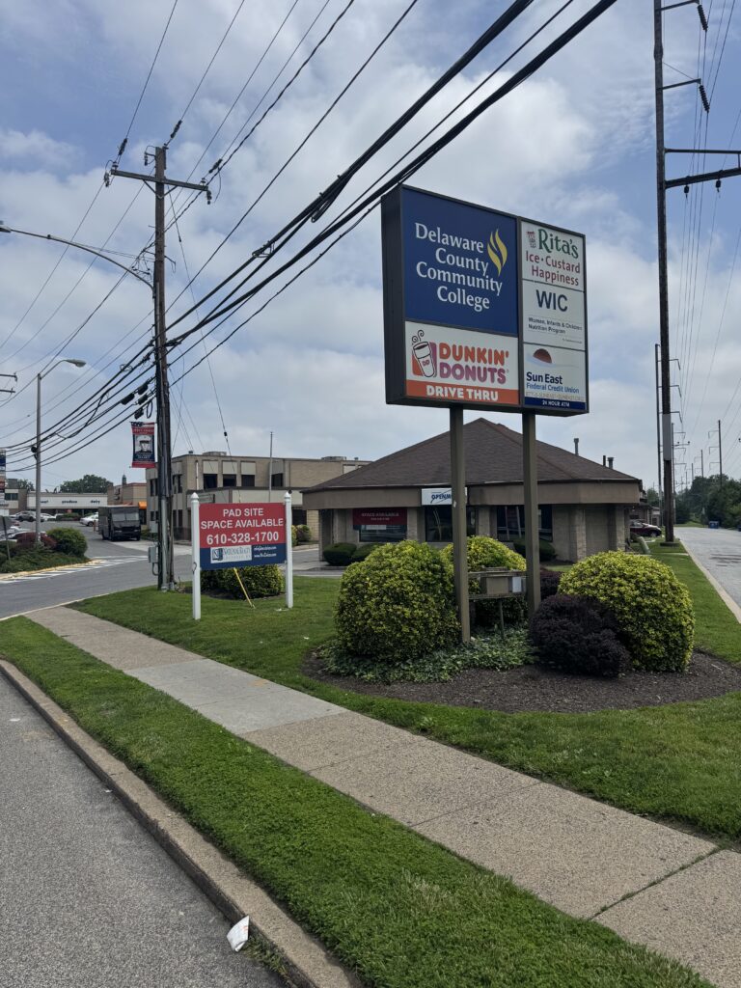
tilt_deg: +1.9
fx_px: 685
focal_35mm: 24
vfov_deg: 71.6
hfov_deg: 56.8
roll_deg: +1.0
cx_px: 370
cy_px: 494
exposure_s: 1/7937
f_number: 1.78
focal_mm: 6.76
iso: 80
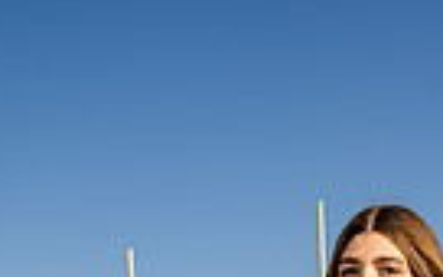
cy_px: 655
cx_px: 309
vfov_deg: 12.7
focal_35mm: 81
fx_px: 978
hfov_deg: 25.3
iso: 50
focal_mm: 24
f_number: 7.1
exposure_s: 1/125
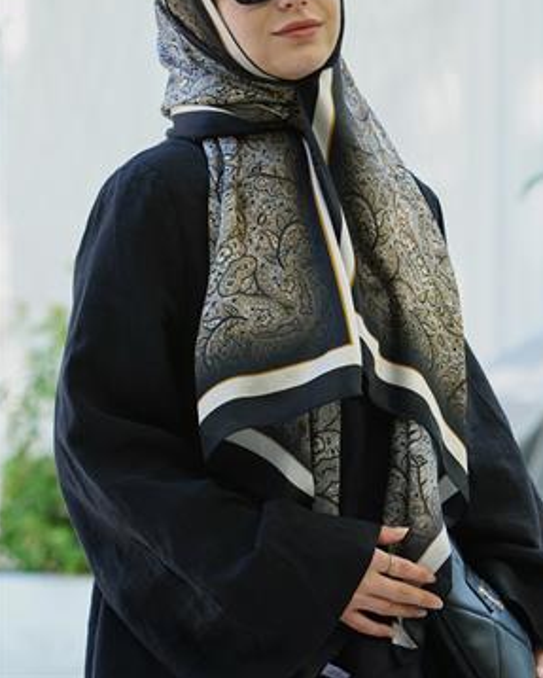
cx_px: 288
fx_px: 3050
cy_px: 241
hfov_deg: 10.2
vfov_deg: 12.7
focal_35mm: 152
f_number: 5.6
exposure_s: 1/125
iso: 500
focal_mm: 125
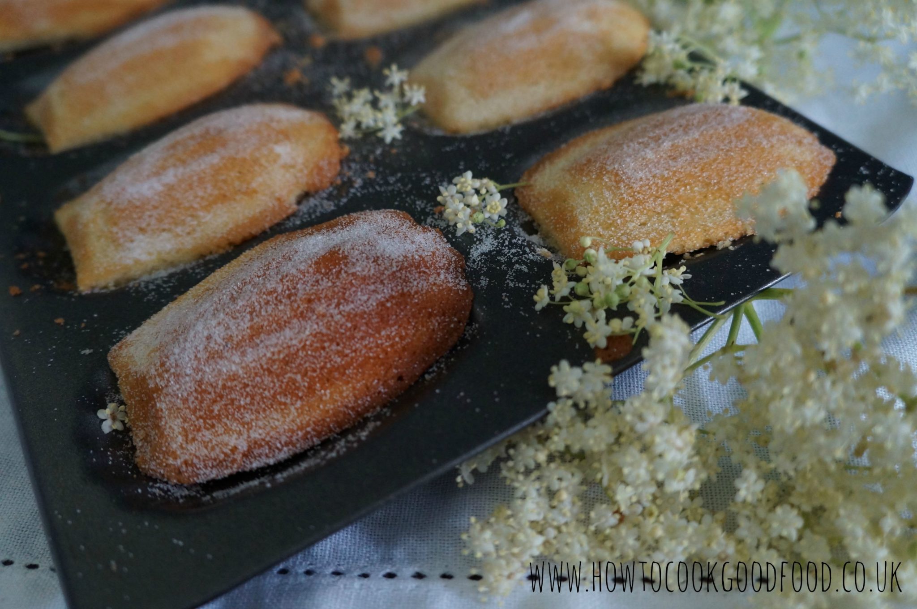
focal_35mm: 30
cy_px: 304
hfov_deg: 62.0
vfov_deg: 43.5
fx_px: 763
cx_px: 458
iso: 1600
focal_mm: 20
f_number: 4
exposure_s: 1/60
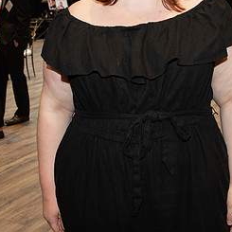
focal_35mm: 67
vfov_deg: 25.0
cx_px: 128
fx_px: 508
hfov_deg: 25.7
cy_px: 26
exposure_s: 1/60
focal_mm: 24
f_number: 4
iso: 1100
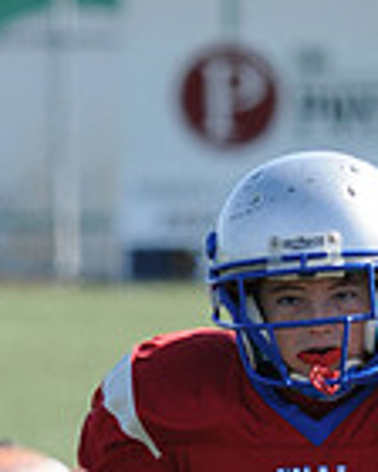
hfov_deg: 0.9
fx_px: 24514
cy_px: 738
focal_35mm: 1753
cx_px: 248
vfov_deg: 1.1
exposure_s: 1/500
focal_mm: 300
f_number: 6.3
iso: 200
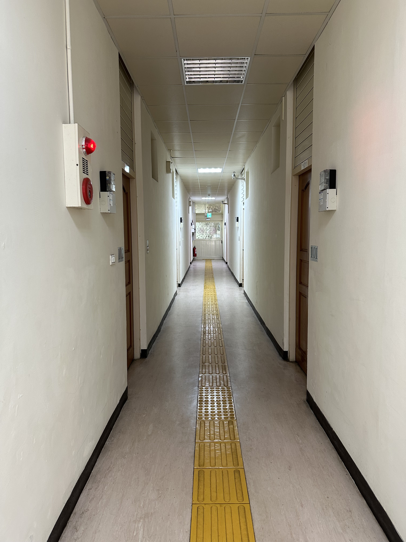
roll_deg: +0.1
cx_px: 203
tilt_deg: -5.1
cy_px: 271
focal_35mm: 24
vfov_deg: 71.6
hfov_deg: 56.8
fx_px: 375
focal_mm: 6.86
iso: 160
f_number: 1.78
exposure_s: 1/60
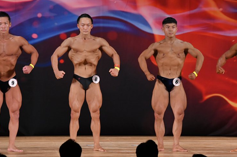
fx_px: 1664
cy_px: 82
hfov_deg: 8.1
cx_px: 124
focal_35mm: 253
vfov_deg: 5.4
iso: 3200
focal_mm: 160
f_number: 5.6
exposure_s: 1/400
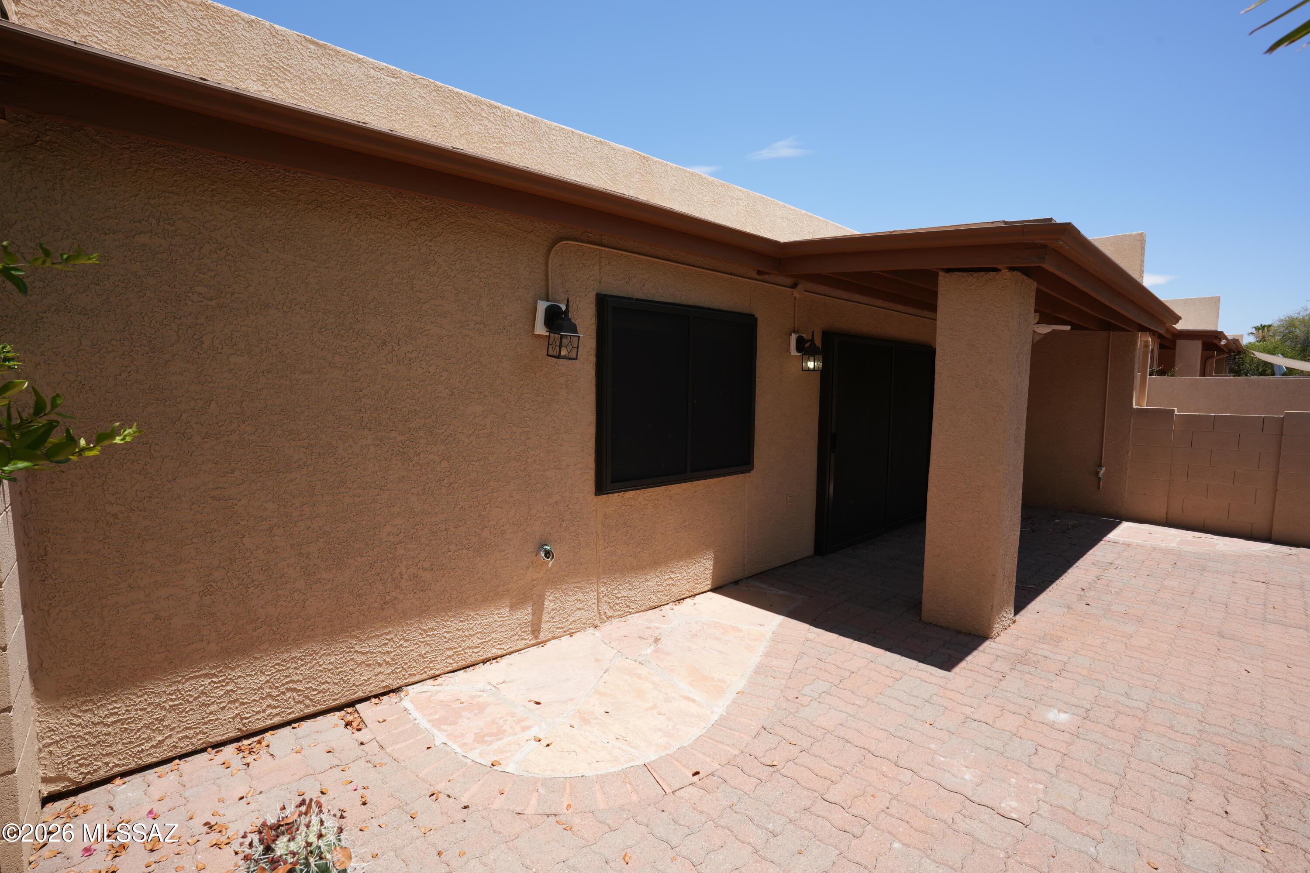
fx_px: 582
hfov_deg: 96.7
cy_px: 436
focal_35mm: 16
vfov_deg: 73.7
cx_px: 655
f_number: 10
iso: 100
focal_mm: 16
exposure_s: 1/125
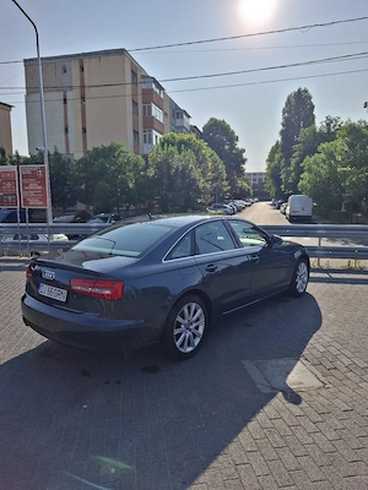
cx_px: 184
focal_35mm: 23
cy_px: 245
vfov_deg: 73.9
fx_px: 326
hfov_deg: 58.9
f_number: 1.8
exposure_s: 1/1250
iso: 50
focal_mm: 5.54
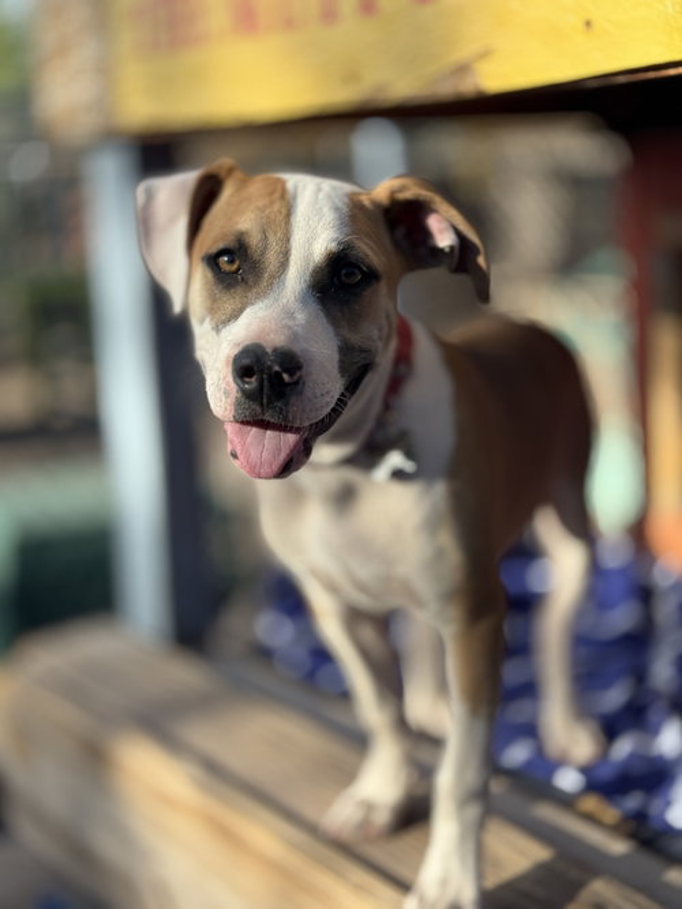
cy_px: 454
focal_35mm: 48
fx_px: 1261
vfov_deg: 39.7
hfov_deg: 30.3
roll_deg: +1.4
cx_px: 341
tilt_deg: -14.9
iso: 64
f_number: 1.78
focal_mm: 6.76
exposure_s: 1/1770
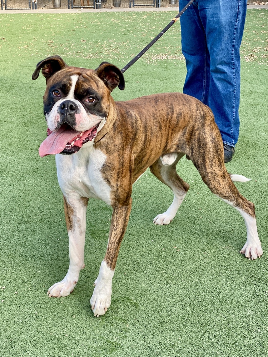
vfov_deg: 36.8
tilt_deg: -22.1
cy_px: 178
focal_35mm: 52
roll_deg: -3.0
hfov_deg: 28.0
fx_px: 537
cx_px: 134
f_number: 2
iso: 20
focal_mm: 6
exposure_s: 1/202
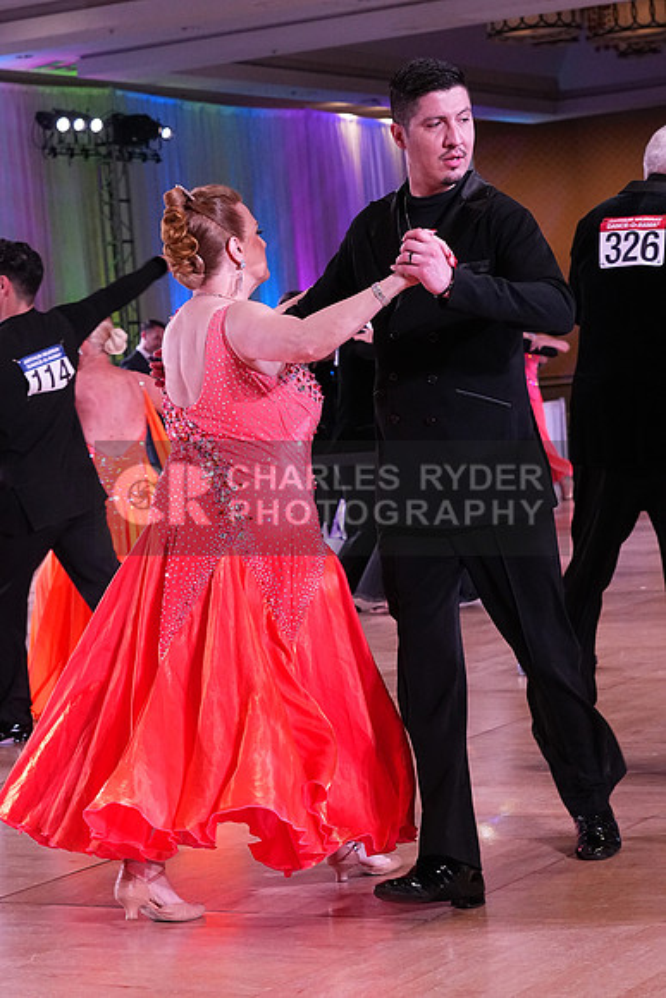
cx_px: 333
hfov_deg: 15.5
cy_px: 499
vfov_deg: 23.1
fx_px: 2440
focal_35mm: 88
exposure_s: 1/320
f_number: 6.3
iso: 3200
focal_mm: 59
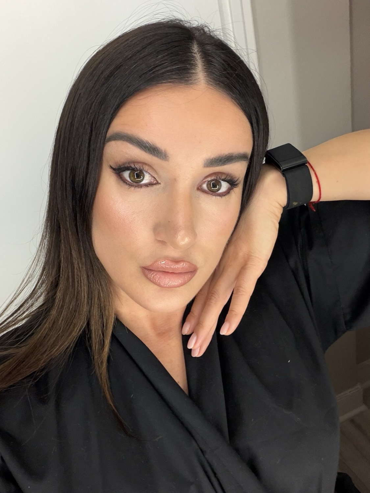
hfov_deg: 46.8
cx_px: 185
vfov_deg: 60.0
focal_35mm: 30
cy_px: 246
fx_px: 428
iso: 160
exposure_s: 1/60
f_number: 1.9
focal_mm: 2.71
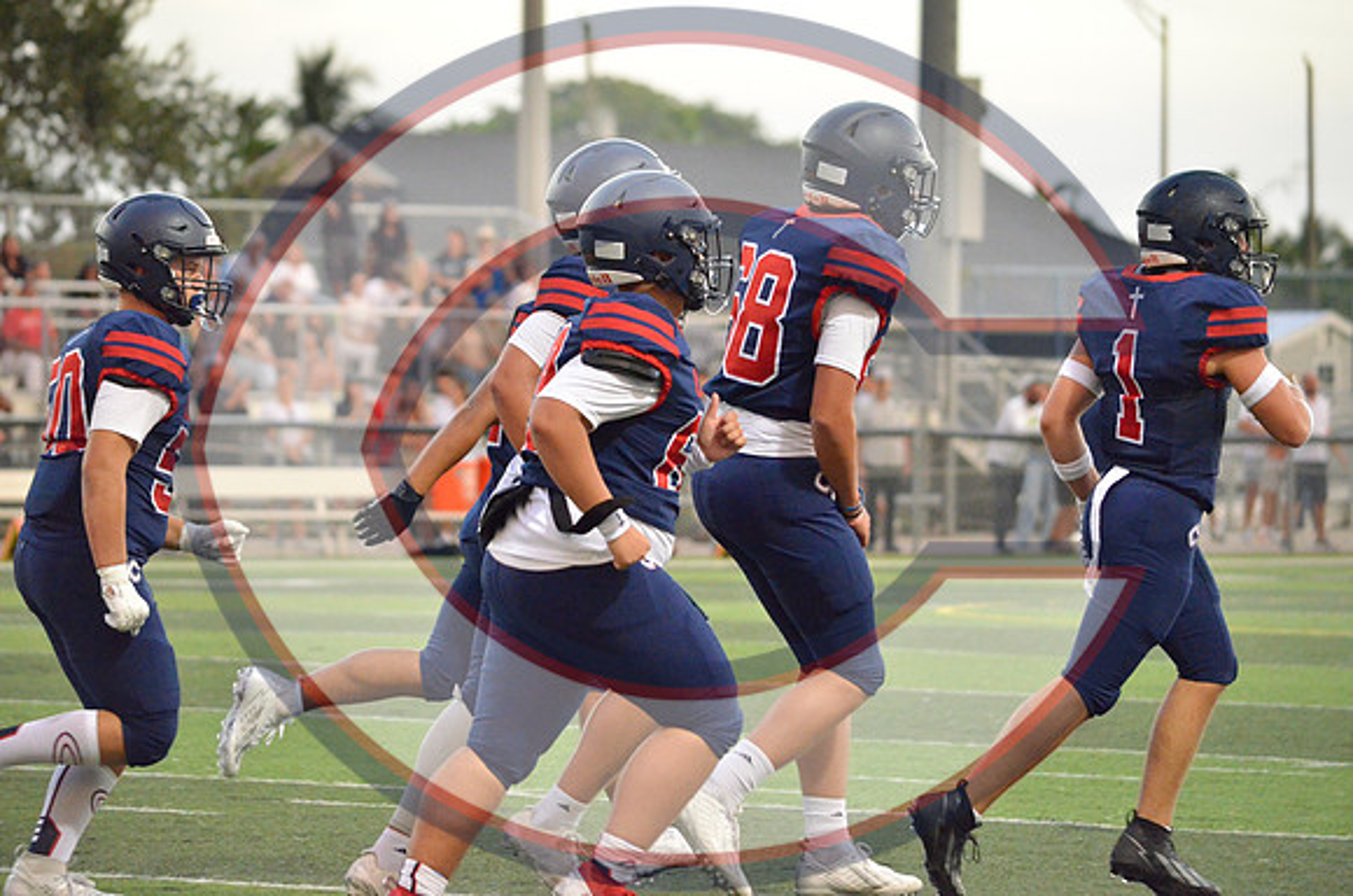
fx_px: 9563
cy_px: 448
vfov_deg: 5.4
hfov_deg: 8.1
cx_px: 676
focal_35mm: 255
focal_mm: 170
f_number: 5
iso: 4500
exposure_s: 1/500
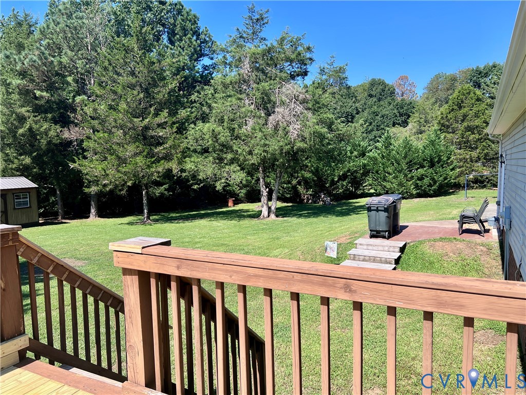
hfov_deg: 67.3
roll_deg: +0.5
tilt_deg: -4.4
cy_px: 198
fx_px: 395
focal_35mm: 26
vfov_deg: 53.1
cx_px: 263
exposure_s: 1/2165
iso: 50
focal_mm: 5.7
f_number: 1.5
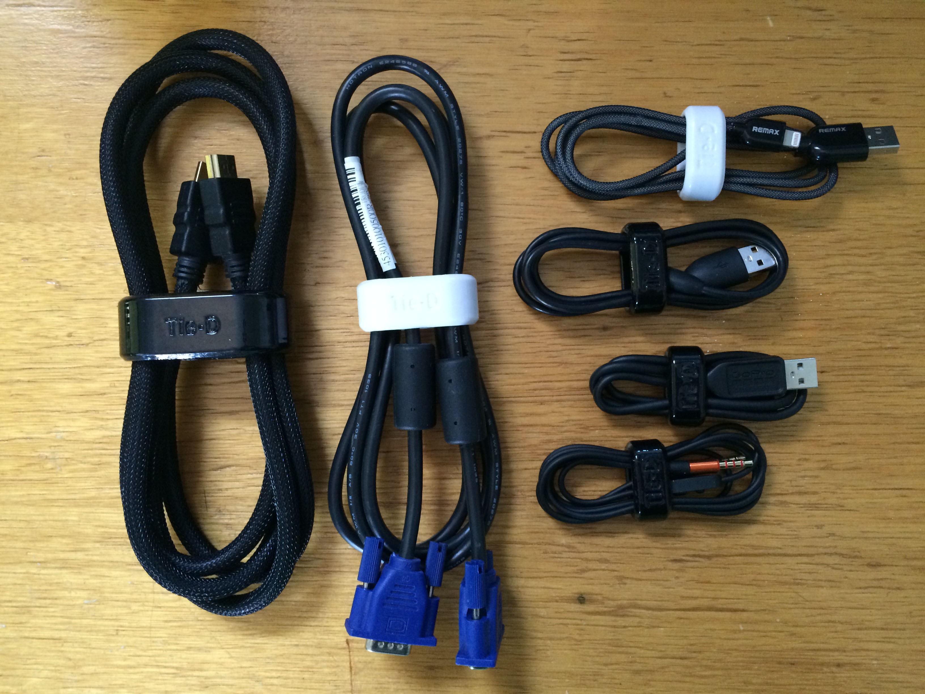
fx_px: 775
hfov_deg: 61.7
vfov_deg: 48.2
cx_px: 462
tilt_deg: -88.5
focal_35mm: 29
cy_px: 347
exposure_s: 1/20
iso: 320
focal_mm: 4.15
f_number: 2.2
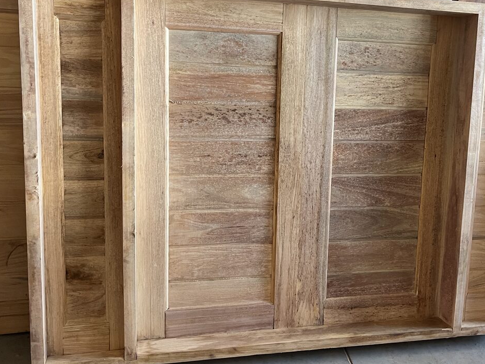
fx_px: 546
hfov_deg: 47.5
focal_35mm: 39
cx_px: 295
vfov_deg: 36.8
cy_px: 167
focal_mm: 5.1
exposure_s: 1/90
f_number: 1.6
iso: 125
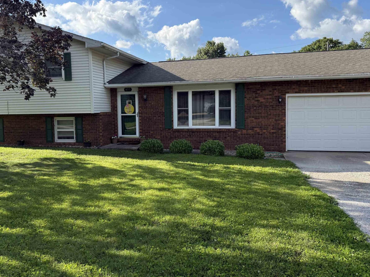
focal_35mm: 31
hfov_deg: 58.1
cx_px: 157
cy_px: 128
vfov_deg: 45.4
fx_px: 331
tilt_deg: -2.6
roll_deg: +0.5
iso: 100
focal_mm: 6.76
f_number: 1.78
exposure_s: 1/2703
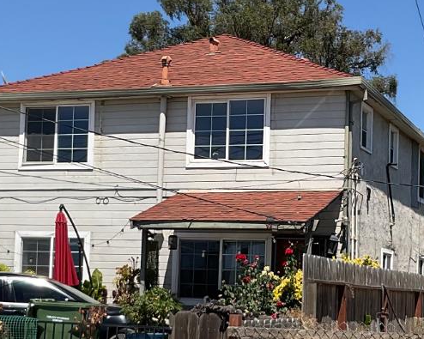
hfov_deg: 22.2
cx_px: 248
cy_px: 233
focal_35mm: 86
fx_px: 1079
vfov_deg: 17.8
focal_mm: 3
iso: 16
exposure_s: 1/2320
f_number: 1.8
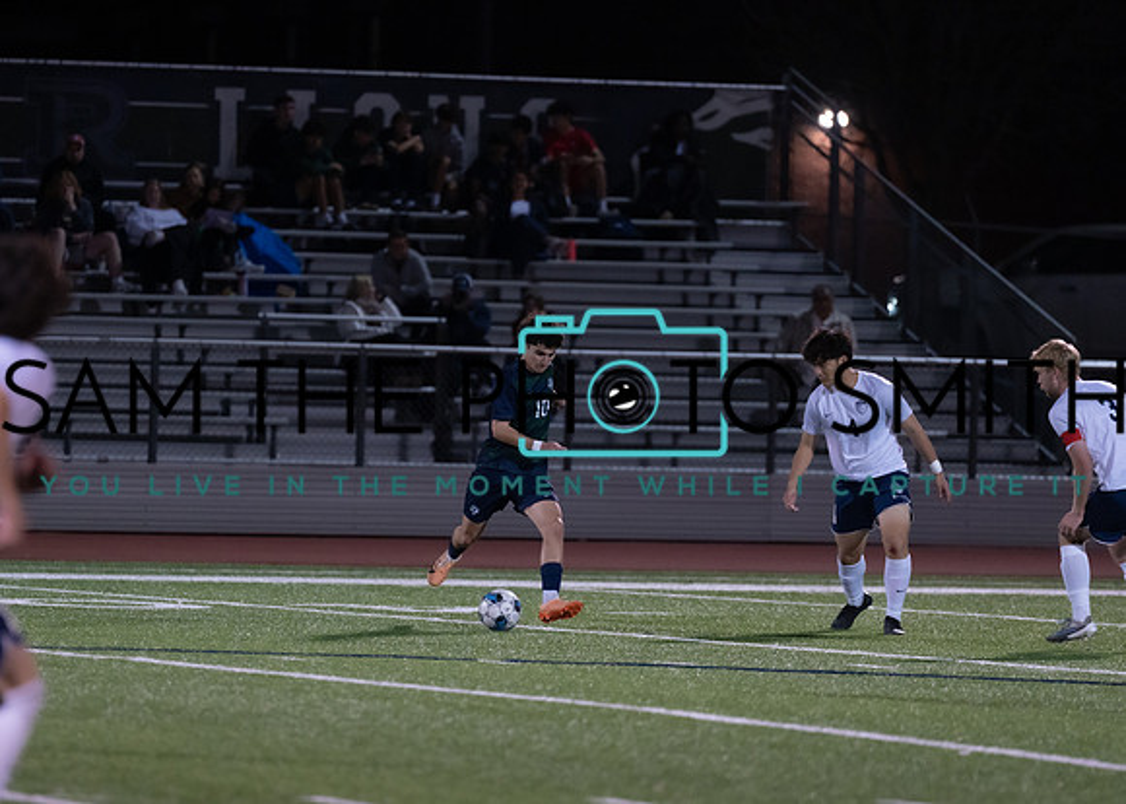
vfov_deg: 5.0
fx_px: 9208
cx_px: 524
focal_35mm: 288
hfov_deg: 7.0
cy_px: 439
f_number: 2.8
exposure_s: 1/1000
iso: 2500
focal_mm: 200
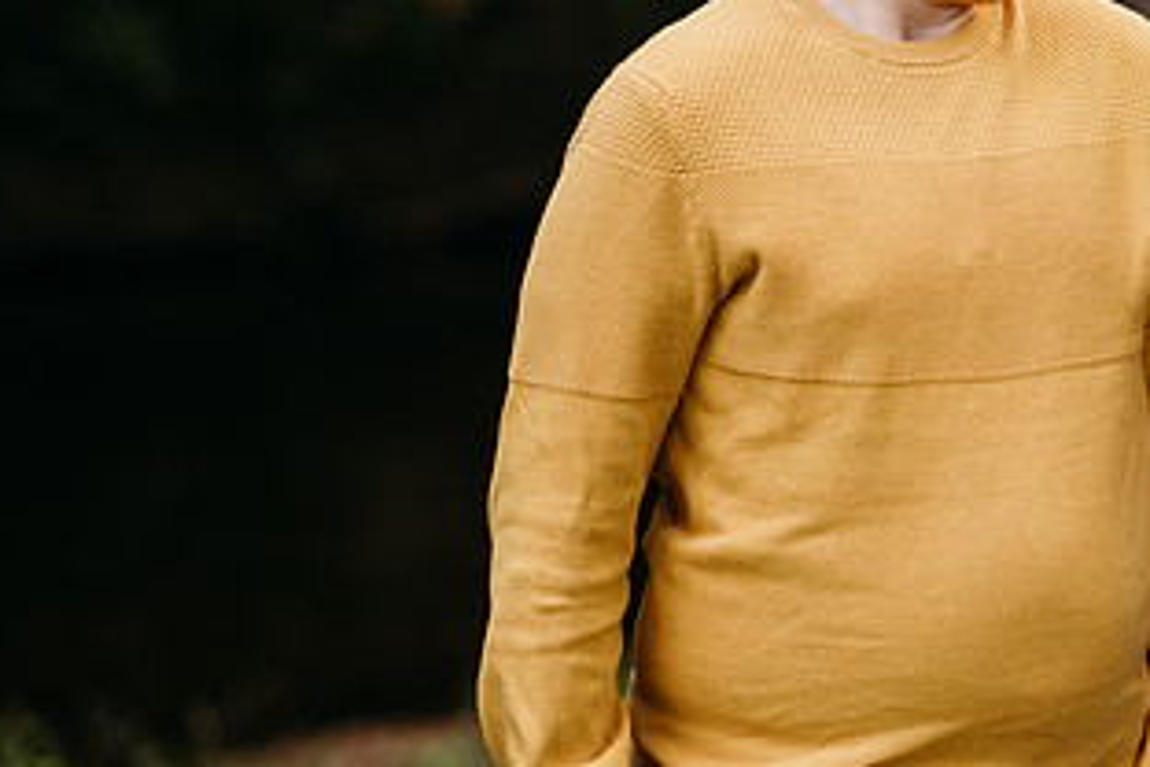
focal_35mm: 158
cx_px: 980
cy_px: 94
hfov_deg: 12.9
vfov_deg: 8.7
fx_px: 5047
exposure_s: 1/200
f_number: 2.2
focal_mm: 85
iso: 125
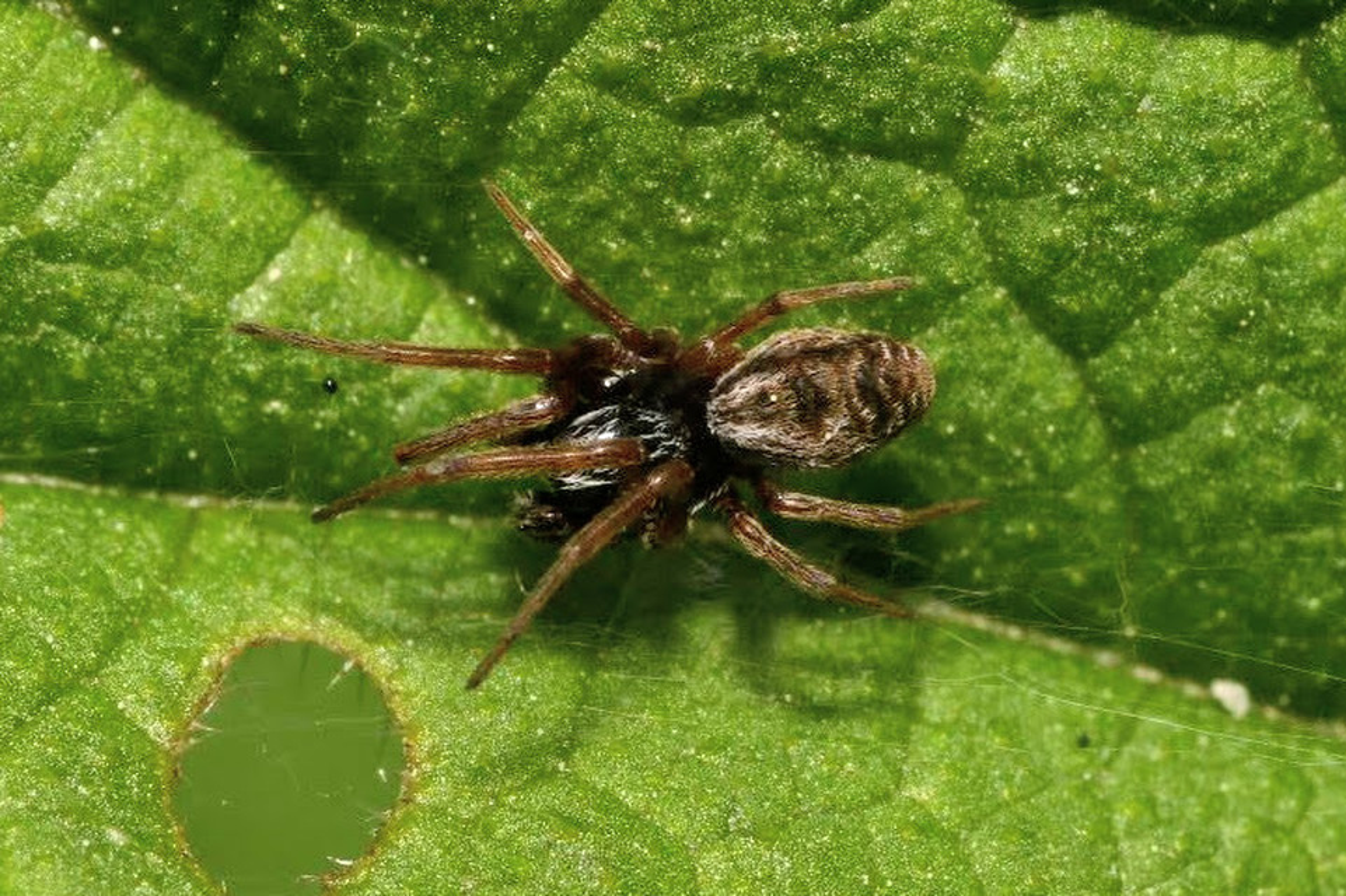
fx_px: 5886
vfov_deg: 8.7
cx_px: 673
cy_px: 448
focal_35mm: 158
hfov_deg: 13.0
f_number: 29
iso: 100
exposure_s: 1/60
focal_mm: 105
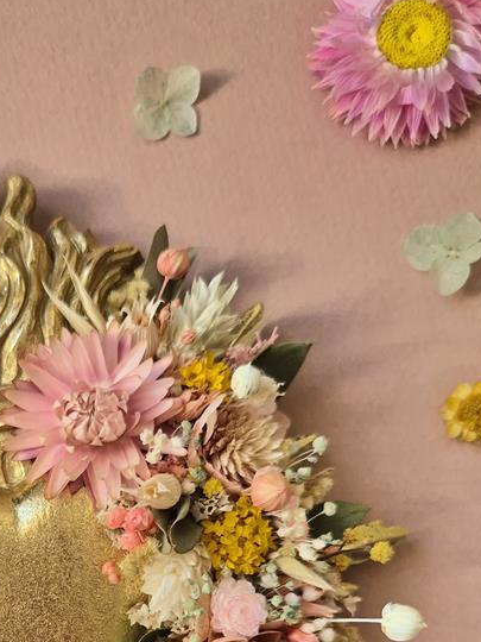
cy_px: 590
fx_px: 852
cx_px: 45
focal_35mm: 46
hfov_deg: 30.1
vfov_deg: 38.2
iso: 50
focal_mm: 5.4
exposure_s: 1/180
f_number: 1.8
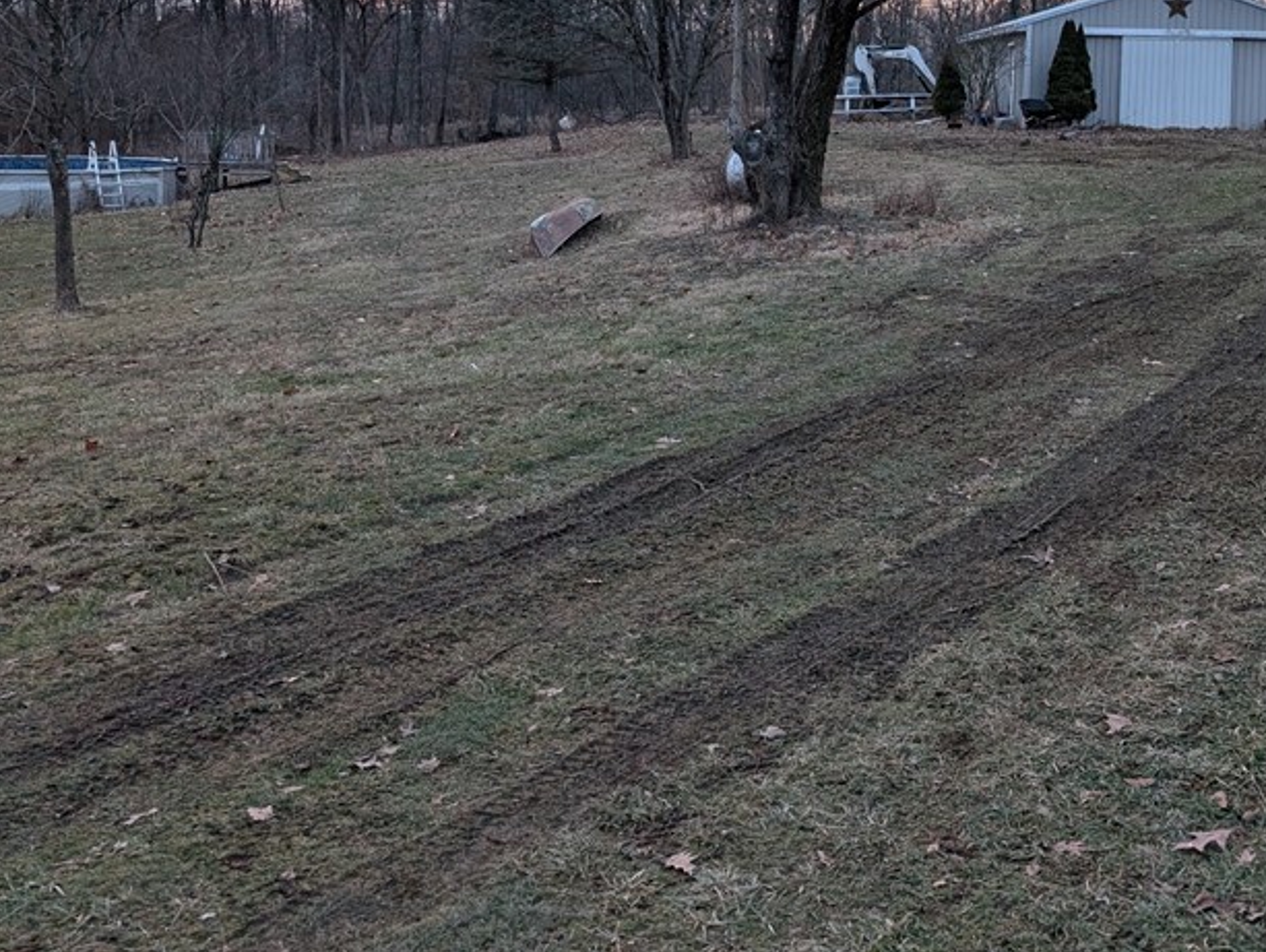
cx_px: 753
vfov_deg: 34.7
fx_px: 1464
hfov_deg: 46.5
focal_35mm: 40
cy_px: 163
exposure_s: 1/55.2
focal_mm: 6.9
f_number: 1.68
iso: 25
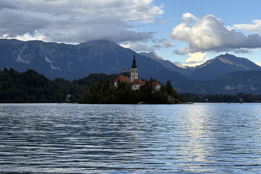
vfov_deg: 24.6
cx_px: 130
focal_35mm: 55
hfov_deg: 36.2
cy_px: 90
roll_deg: +0.6
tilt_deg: +2.2
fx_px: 399
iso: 32
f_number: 1.6
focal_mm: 5.96
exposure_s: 1/1082
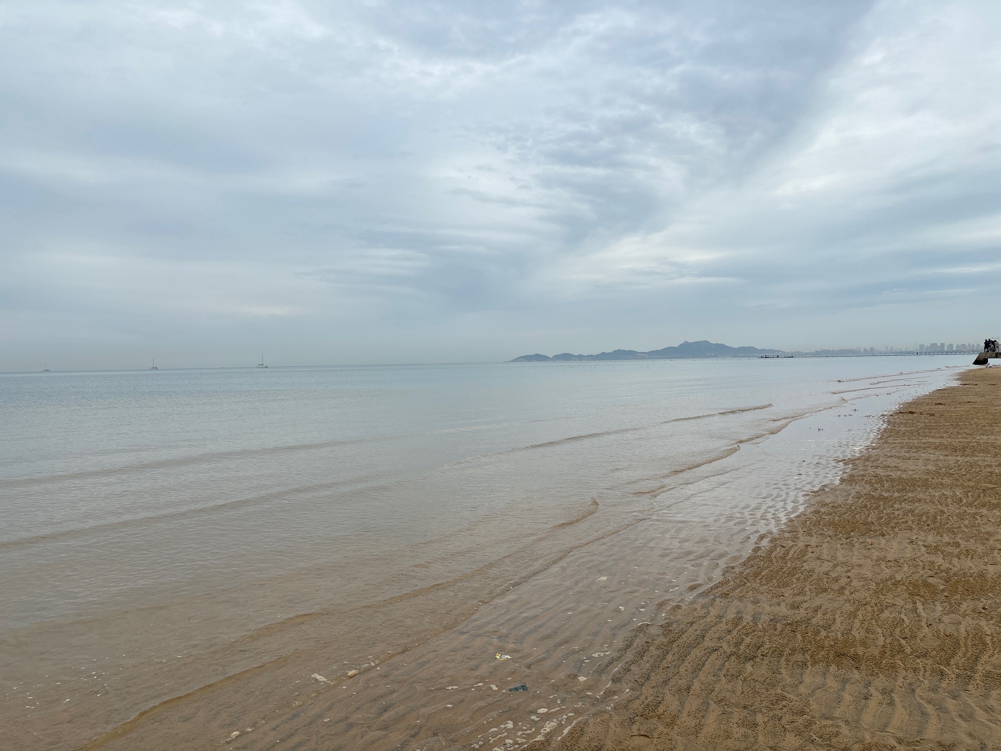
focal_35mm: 26
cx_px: 500
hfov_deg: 67.3
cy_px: 376
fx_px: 752
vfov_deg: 53.1
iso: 50
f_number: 1.6
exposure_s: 1/1845
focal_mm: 5.96
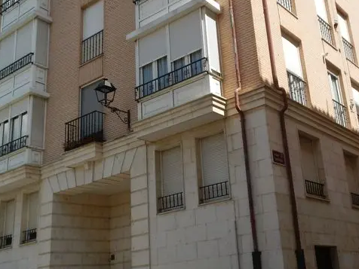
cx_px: 222
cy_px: 122
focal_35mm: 42
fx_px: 436
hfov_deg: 44.5
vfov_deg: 34.3
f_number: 3.2
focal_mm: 4.5
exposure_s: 1/1600
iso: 125
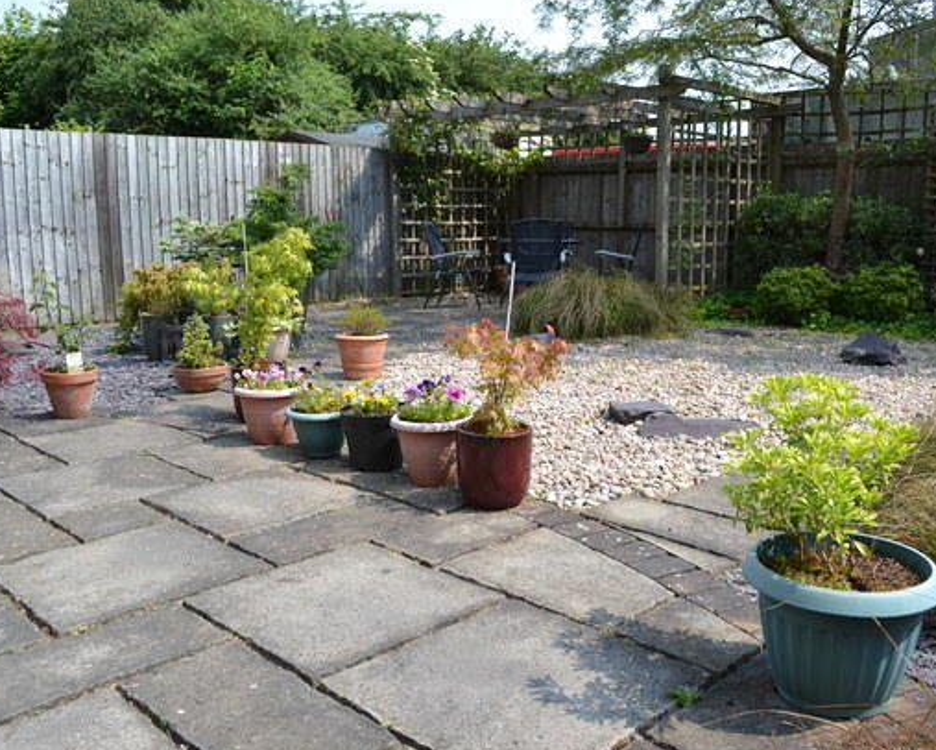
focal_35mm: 31
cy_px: 371
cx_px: 517
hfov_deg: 57.0
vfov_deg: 47.1
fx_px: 859
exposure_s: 1/200
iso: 100
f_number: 7.1
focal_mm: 18
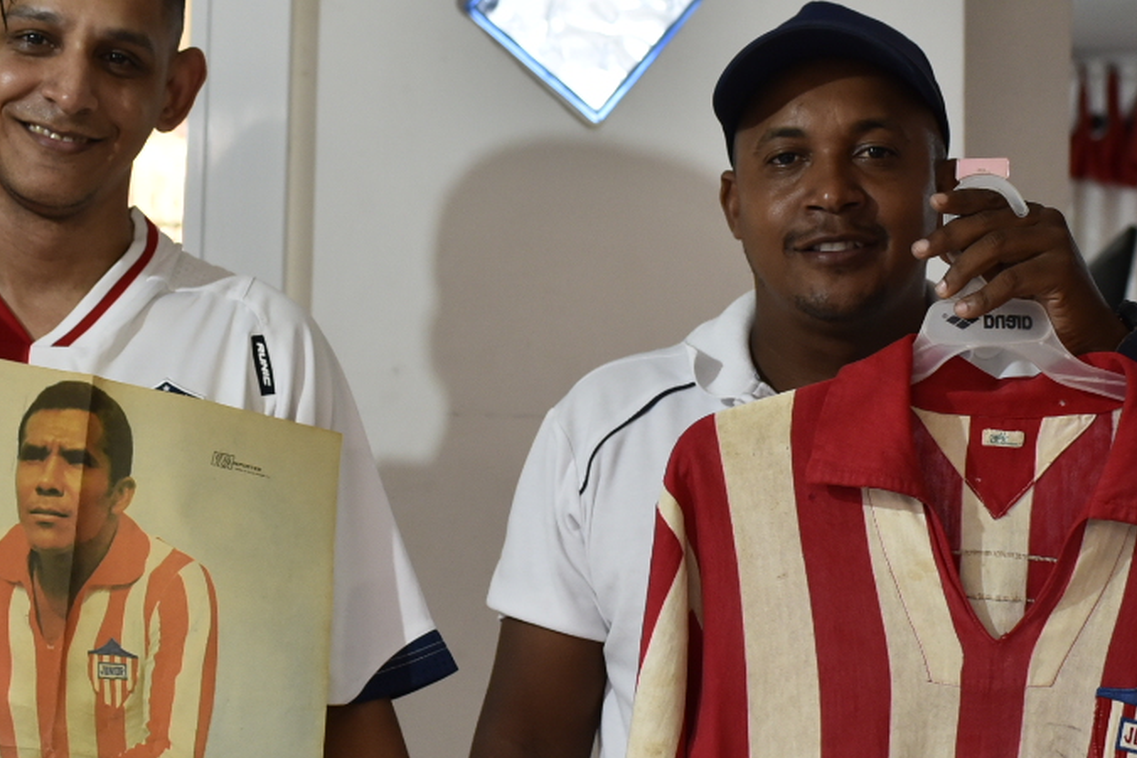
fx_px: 2653
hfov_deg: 24.2
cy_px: 505
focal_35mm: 84
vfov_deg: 16.2
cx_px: 566
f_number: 2.5
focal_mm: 35
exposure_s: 1/50
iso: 1000
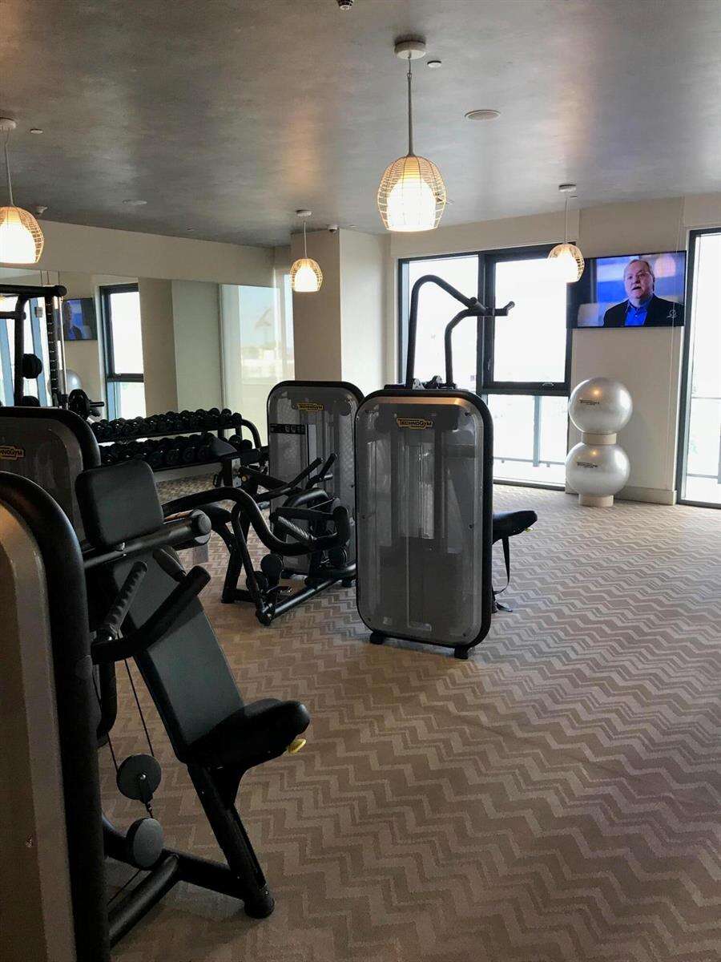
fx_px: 778
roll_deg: -0.7
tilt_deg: -8.2
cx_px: 360
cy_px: 481
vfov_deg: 63.4
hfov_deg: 49.7
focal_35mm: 28
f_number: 1.8
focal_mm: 3.99
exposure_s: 1/30
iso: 25
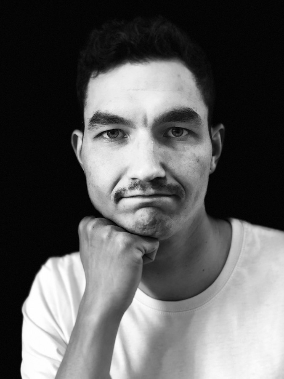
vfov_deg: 36.8
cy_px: 190
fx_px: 569
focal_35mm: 52
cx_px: 142
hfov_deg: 28.0
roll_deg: +0.8
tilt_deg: +5.1
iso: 160
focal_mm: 6
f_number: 2.4
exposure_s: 1/25
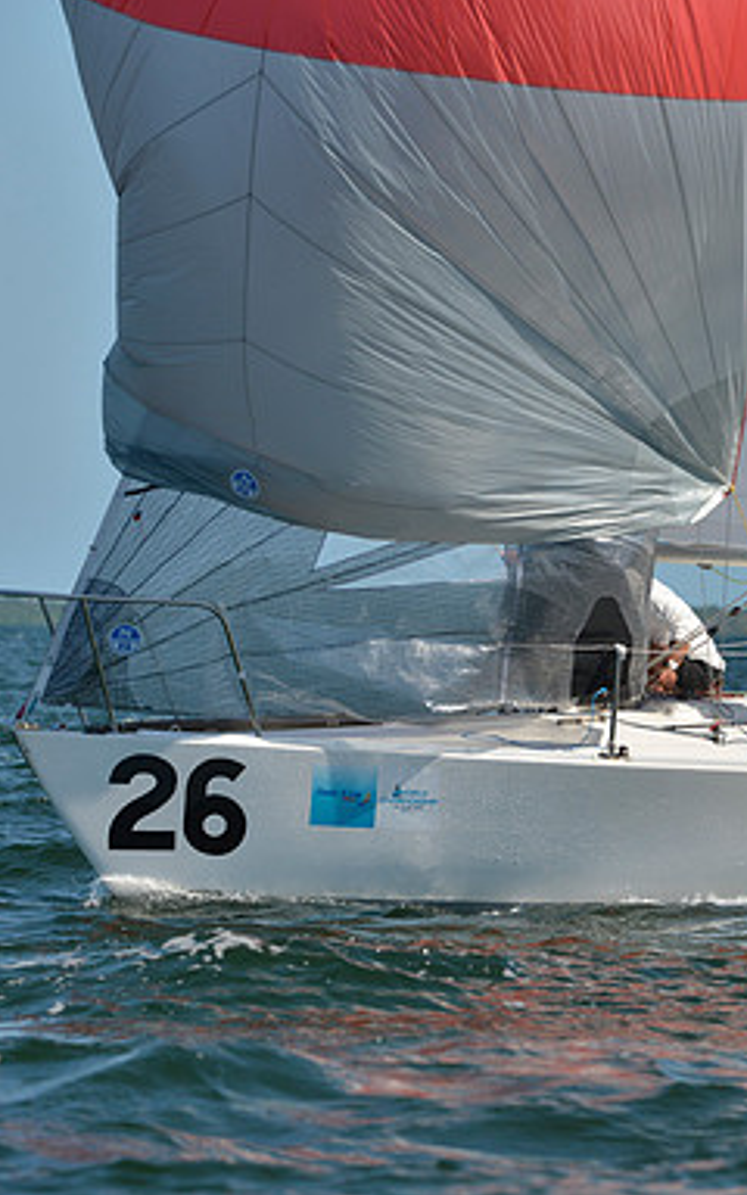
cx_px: 601
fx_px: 13029
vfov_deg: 5.3
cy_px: 596
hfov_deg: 3.3
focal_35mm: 400
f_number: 7.1
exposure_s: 1/1000
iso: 200
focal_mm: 260
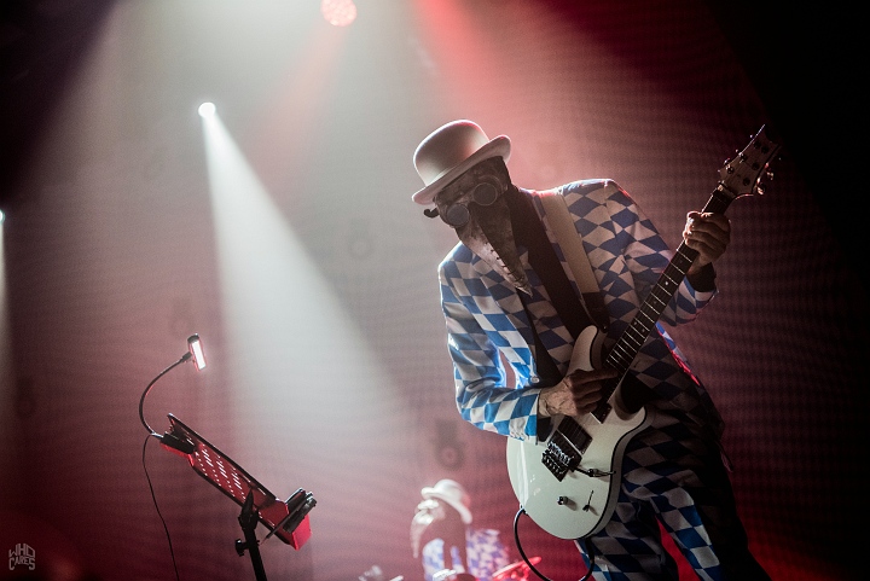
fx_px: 1209
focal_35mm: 50
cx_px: 435
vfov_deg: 27.0
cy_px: 290
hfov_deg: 39.6
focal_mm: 50
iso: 2500
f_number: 2.8
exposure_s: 1/80
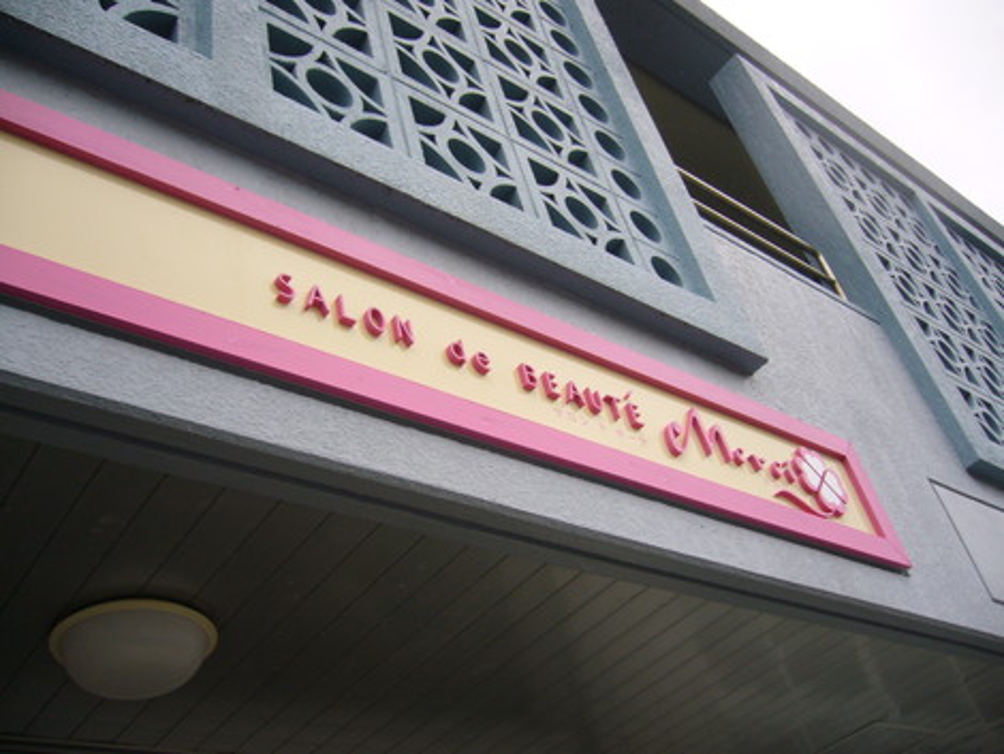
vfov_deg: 40.7
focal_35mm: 35
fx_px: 1016
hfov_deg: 52.6
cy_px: 377
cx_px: 502
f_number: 2.8
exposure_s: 1/125
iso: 80
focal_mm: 5.8
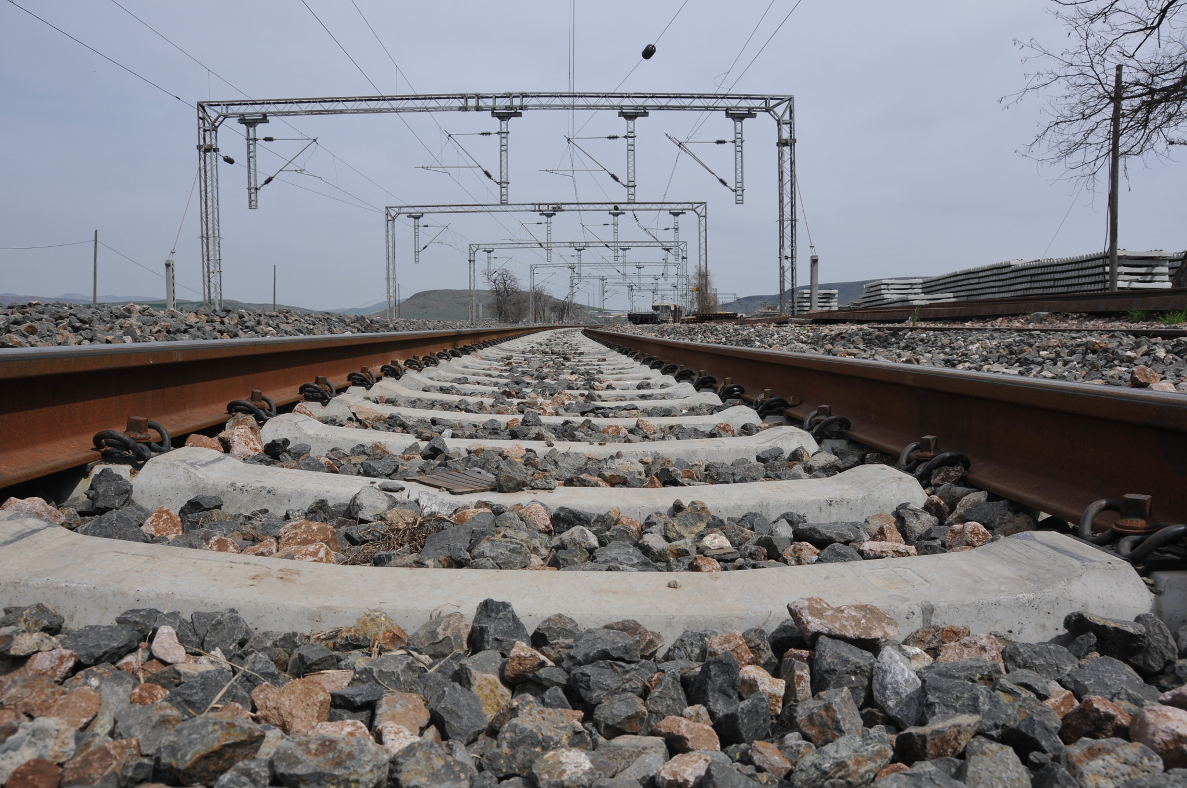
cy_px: 394
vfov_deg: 47.8
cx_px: 594
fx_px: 889
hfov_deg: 67.4
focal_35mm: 27
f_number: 9
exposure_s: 1/320
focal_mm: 18
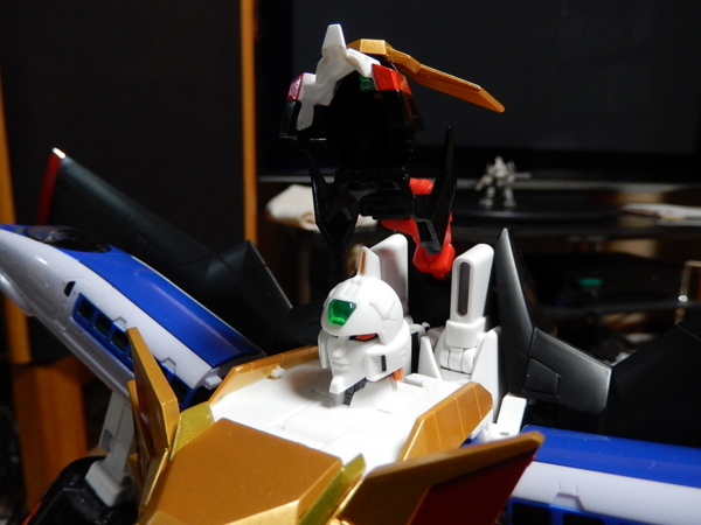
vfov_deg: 54.9
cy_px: 262
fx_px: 506
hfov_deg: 69.4
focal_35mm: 25
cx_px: 350
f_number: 3.4
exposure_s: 1/20
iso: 400
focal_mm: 4.5
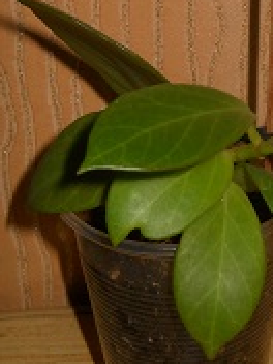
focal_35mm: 93
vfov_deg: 21.0
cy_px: 139
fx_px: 978
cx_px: 294
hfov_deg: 15.5
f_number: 5.5
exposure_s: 1/30
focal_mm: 6.72
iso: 80
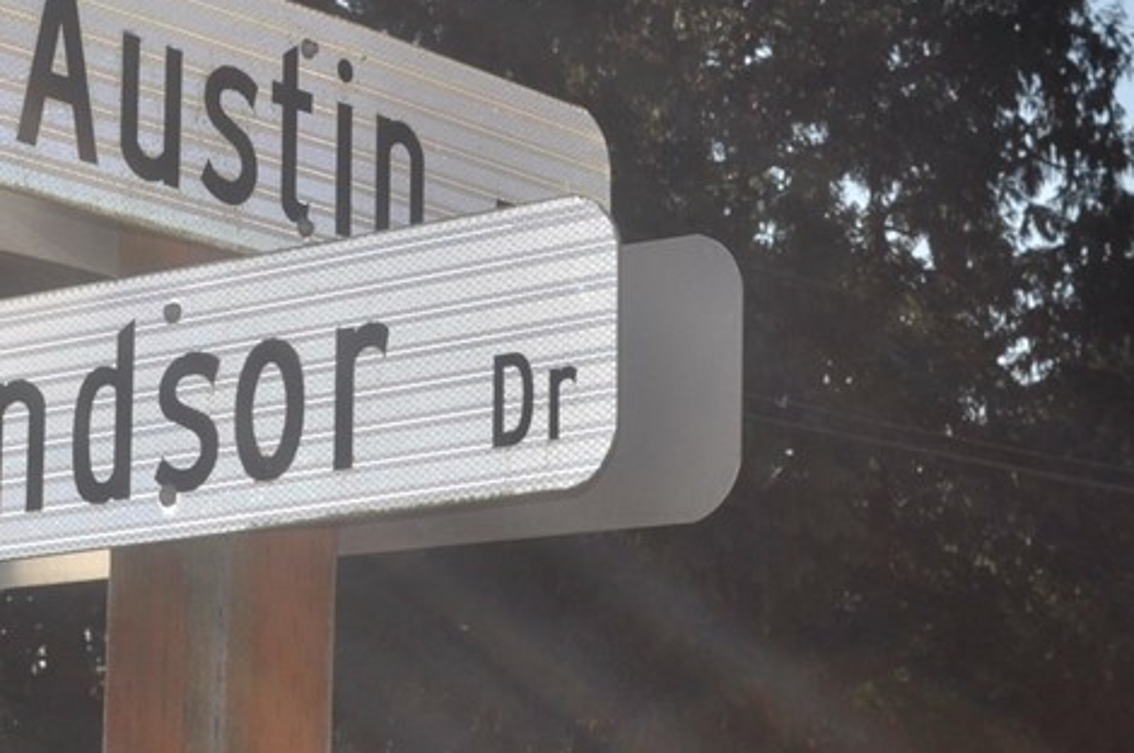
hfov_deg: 15.4
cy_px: 316
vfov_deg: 10.4
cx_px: 154
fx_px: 4152
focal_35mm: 132
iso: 200
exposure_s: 1/200
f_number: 13
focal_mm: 38
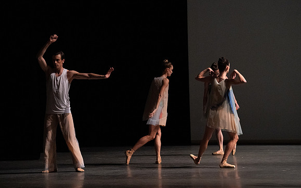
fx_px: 1682
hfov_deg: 10.2
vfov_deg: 6.4
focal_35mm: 205
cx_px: 151
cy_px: 91
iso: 16000
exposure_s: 1/400
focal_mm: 200
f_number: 6.3
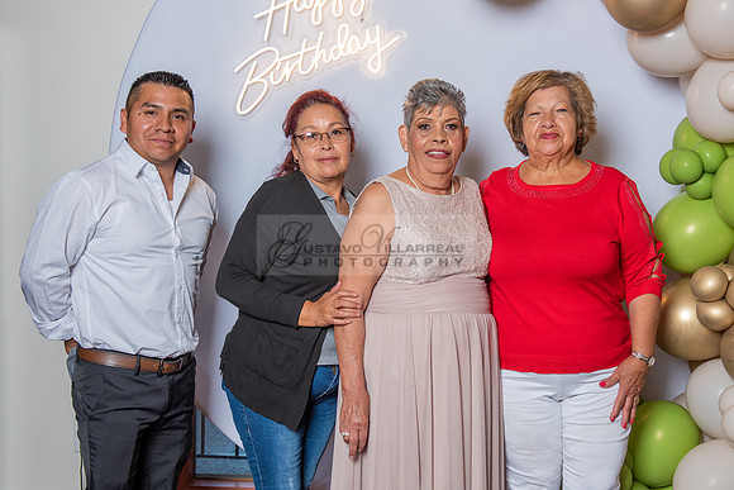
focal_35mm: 55
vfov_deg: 24.5
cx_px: 427
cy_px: 261
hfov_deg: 36.0
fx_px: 1127
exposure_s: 1/200
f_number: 4
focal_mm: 42
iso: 200
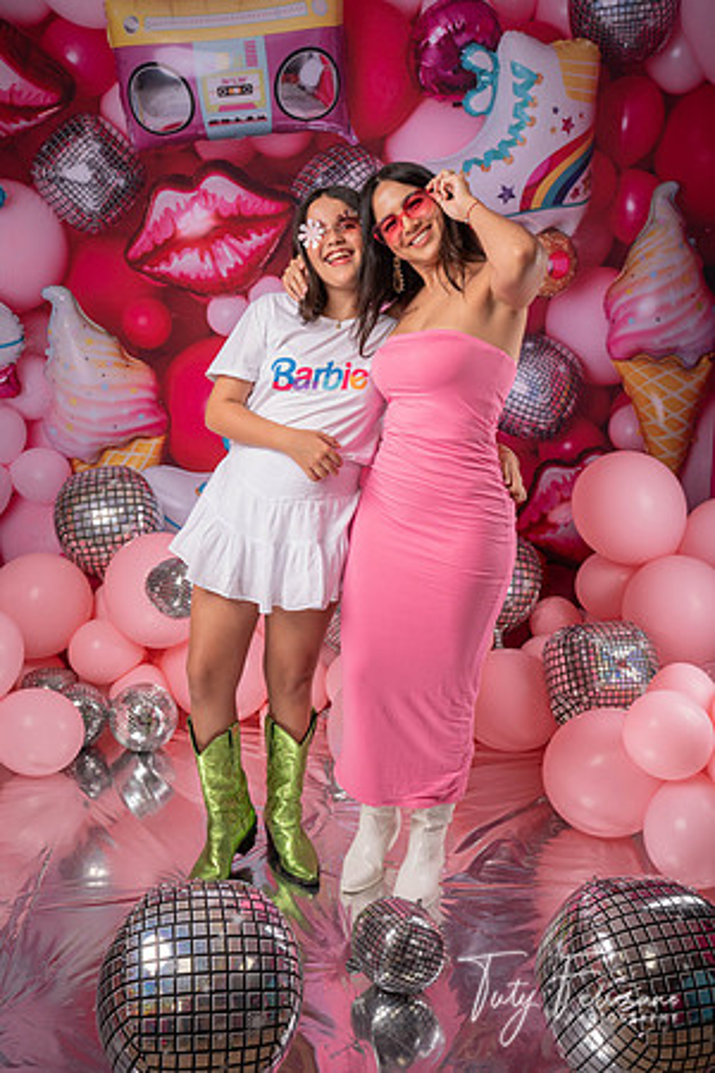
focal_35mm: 41
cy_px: 536
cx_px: 358
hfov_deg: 32.6
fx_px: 1221
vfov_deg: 47.4
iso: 250
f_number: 5.6
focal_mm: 41
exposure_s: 1/80
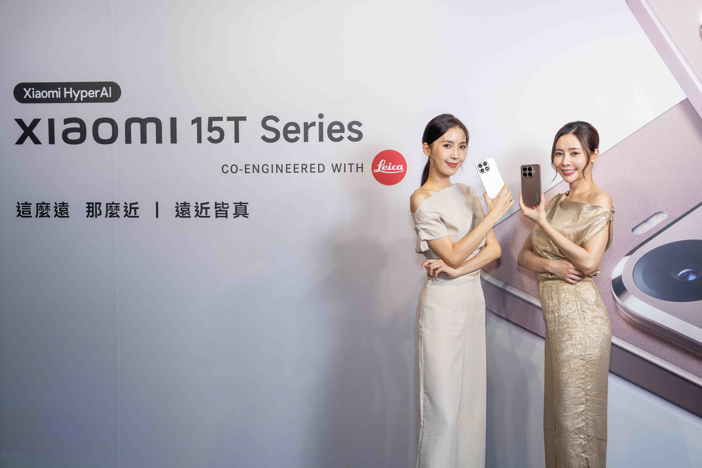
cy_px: 234
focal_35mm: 42
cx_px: 351
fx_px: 819
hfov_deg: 46.4
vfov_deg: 31.9
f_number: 5.6
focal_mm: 42
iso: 400
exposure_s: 1/160
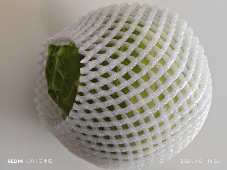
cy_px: 85
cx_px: 114
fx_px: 321
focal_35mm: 49
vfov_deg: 29.7
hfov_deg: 38.9
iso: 100
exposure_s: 1/100
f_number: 1.6
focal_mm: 5.84
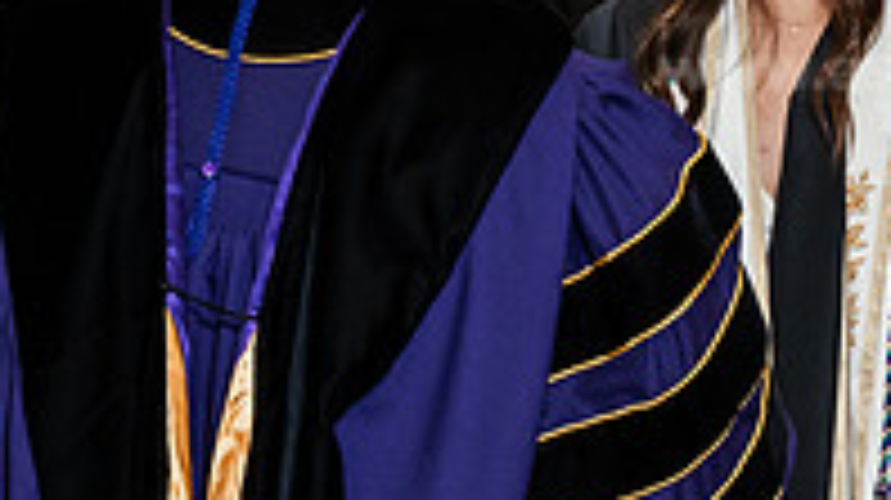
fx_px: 5075
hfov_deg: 10.0
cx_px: 454
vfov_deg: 5.6
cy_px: 164
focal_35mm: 215
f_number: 4.5
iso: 1250
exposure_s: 1/200
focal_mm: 70
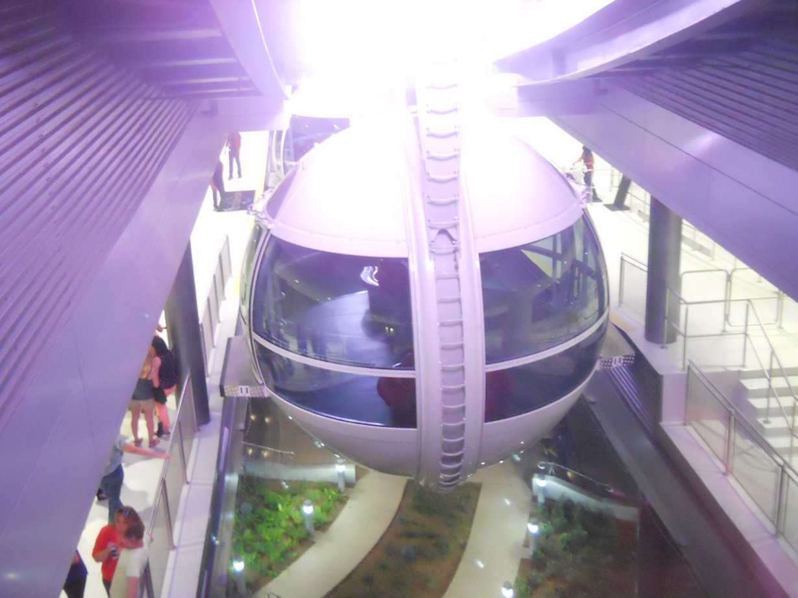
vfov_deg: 35.1
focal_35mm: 41
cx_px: 399
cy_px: 299
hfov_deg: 45.8
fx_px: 945
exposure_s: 1/8
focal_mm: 6.72
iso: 800
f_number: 3.1
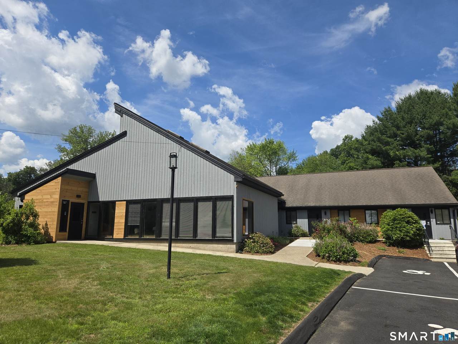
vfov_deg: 58.9
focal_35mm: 23
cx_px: 229
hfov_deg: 73.9
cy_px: 172
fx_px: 304
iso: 25
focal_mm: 5.4
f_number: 1.8
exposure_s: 1/2544
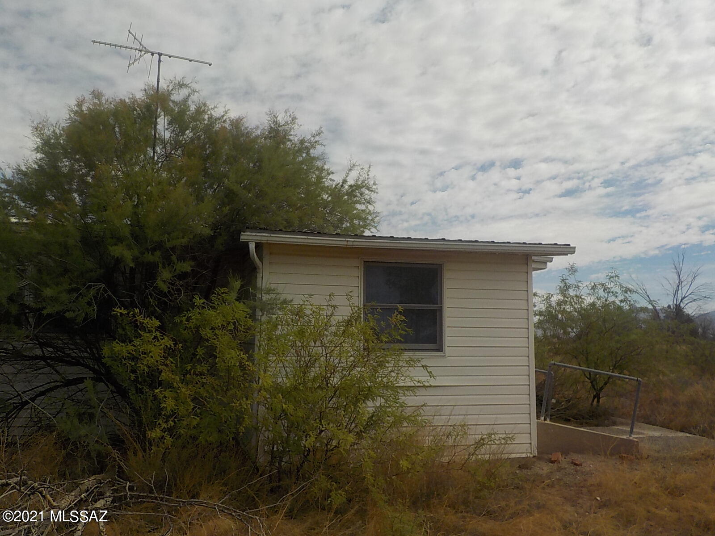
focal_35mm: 30
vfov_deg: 46.8
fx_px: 620
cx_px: 358
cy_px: 268
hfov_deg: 60.0
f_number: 3.3
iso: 125
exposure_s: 1/2000
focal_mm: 4.1
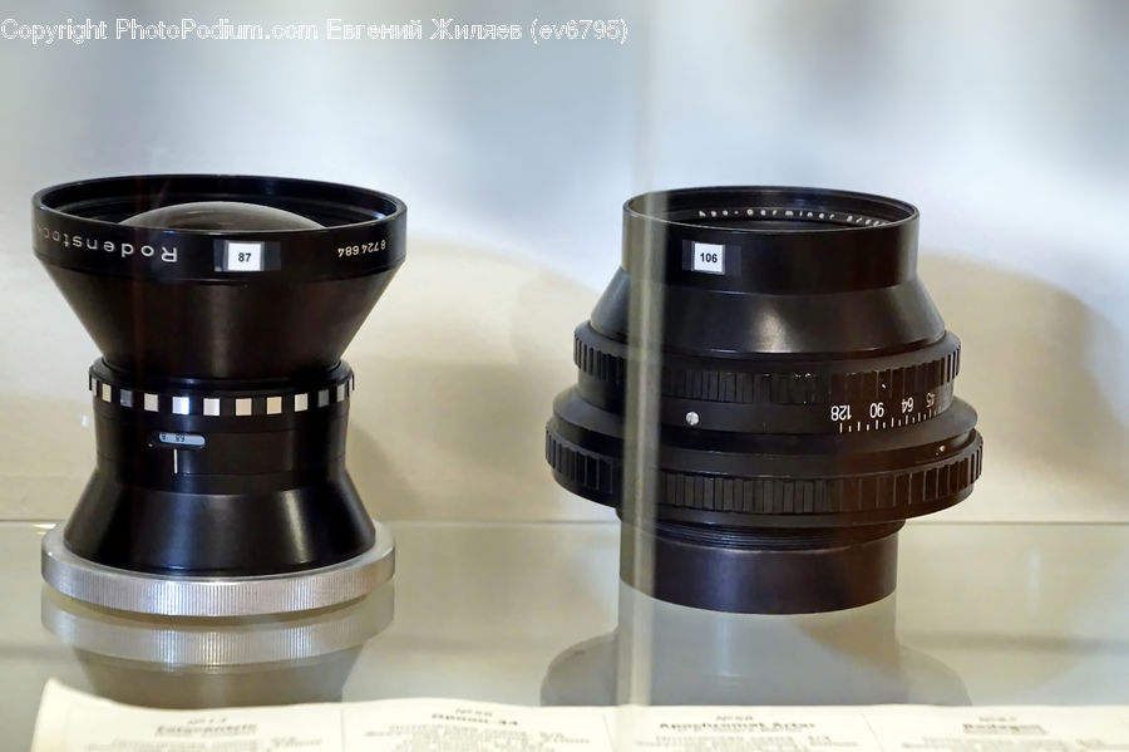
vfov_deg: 12.2
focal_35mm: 112
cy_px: 376
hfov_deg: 18.2
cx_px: 564
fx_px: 3526
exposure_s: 1/40
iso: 3200
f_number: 5.6
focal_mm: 75
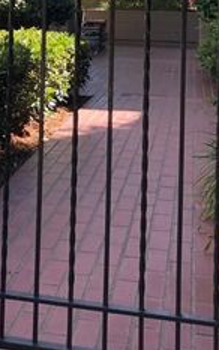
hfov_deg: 14.8
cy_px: -44
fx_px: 810
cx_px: -60
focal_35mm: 85
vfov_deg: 22.8
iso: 20
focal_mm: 3.99
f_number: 1.8
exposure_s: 1/326
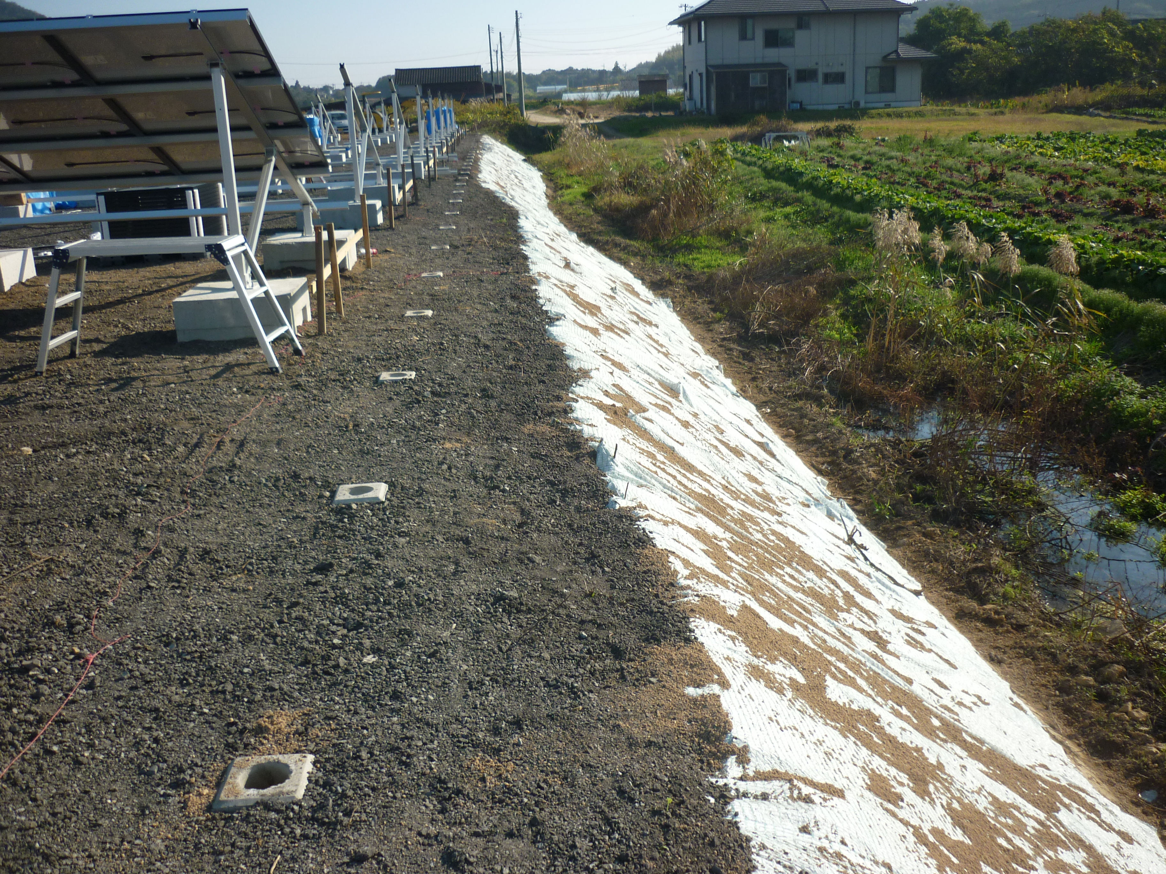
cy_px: 437
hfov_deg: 55.4
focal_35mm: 33
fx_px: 1112
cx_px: 583
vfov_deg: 42.9
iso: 80
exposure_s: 1/160
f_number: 8
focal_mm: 5.5
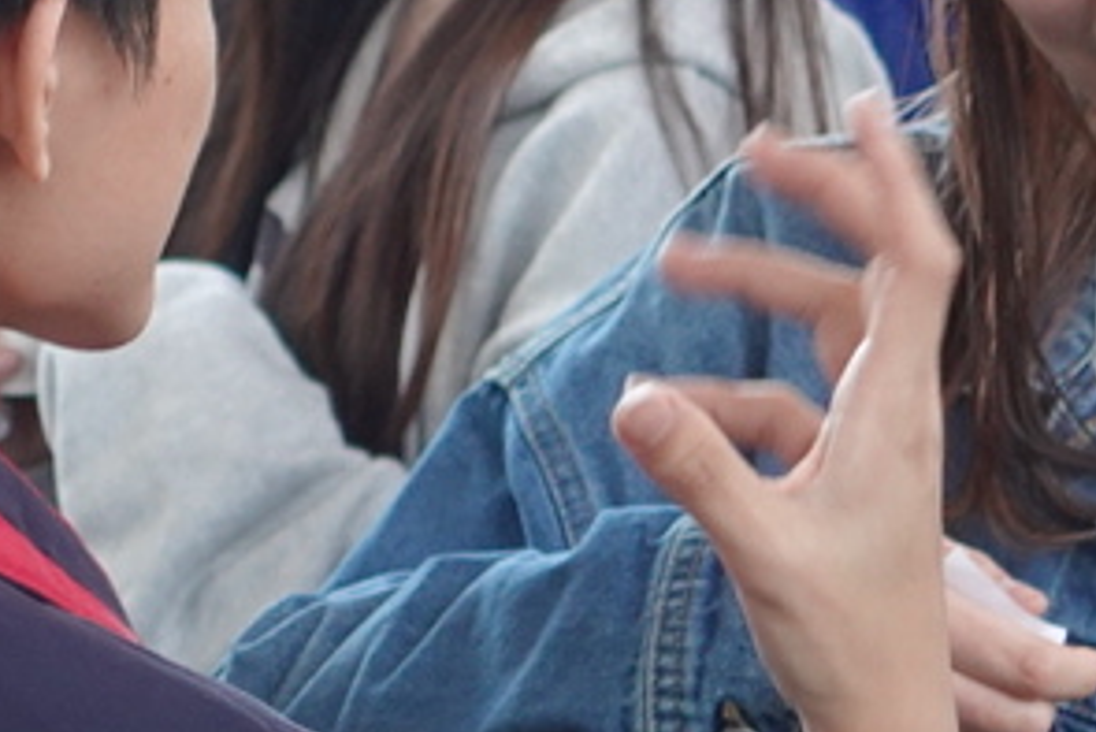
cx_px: 784
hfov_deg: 5.4
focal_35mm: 383
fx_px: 11665
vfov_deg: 3.6
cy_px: -219
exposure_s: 1/80
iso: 320
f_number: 2.8
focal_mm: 25.7
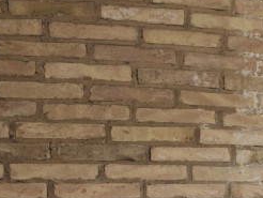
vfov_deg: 18.6
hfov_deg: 23.6
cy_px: 139
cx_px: 266
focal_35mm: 79
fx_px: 601
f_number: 11
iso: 400
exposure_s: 1/30
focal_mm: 24
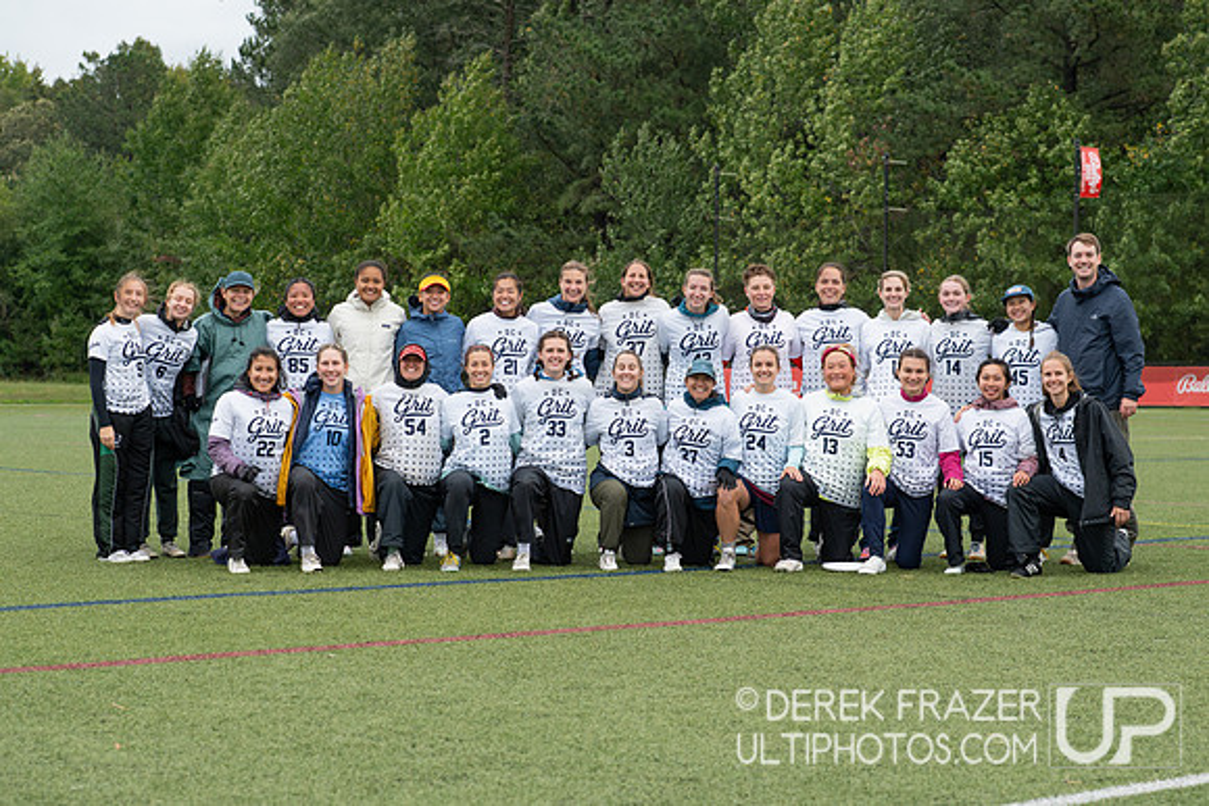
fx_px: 3065
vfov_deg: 15.0
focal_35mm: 91
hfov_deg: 22.3
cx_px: 627
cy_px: 369
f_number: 5.6
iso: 1250
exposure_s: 1/1600
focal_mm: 78
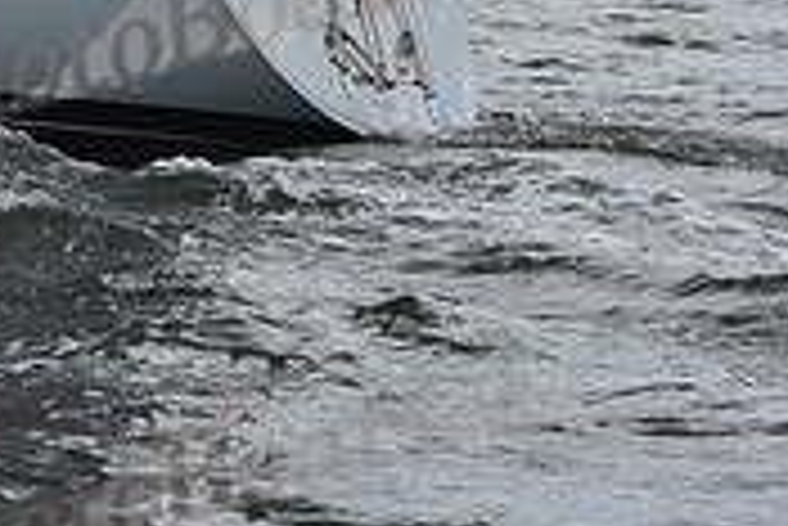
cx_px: -351
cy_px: -142
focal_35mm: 232
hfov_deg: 8.7
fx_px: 5082
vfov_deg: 5.9
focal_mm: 70
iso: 250
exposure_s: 1/800
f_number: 9
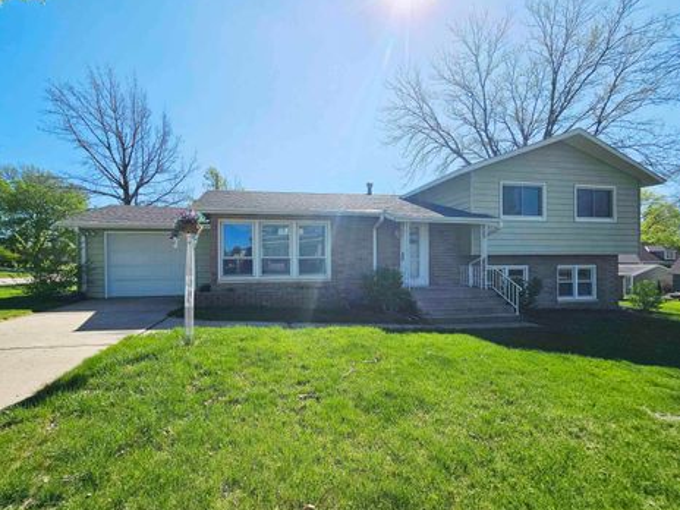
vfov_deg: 85.7
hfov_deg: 101.9
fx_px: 275
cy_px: 257
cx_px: 318
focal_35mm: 14
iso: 50
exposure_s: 1/3333
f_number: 2.2
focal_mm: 2.2
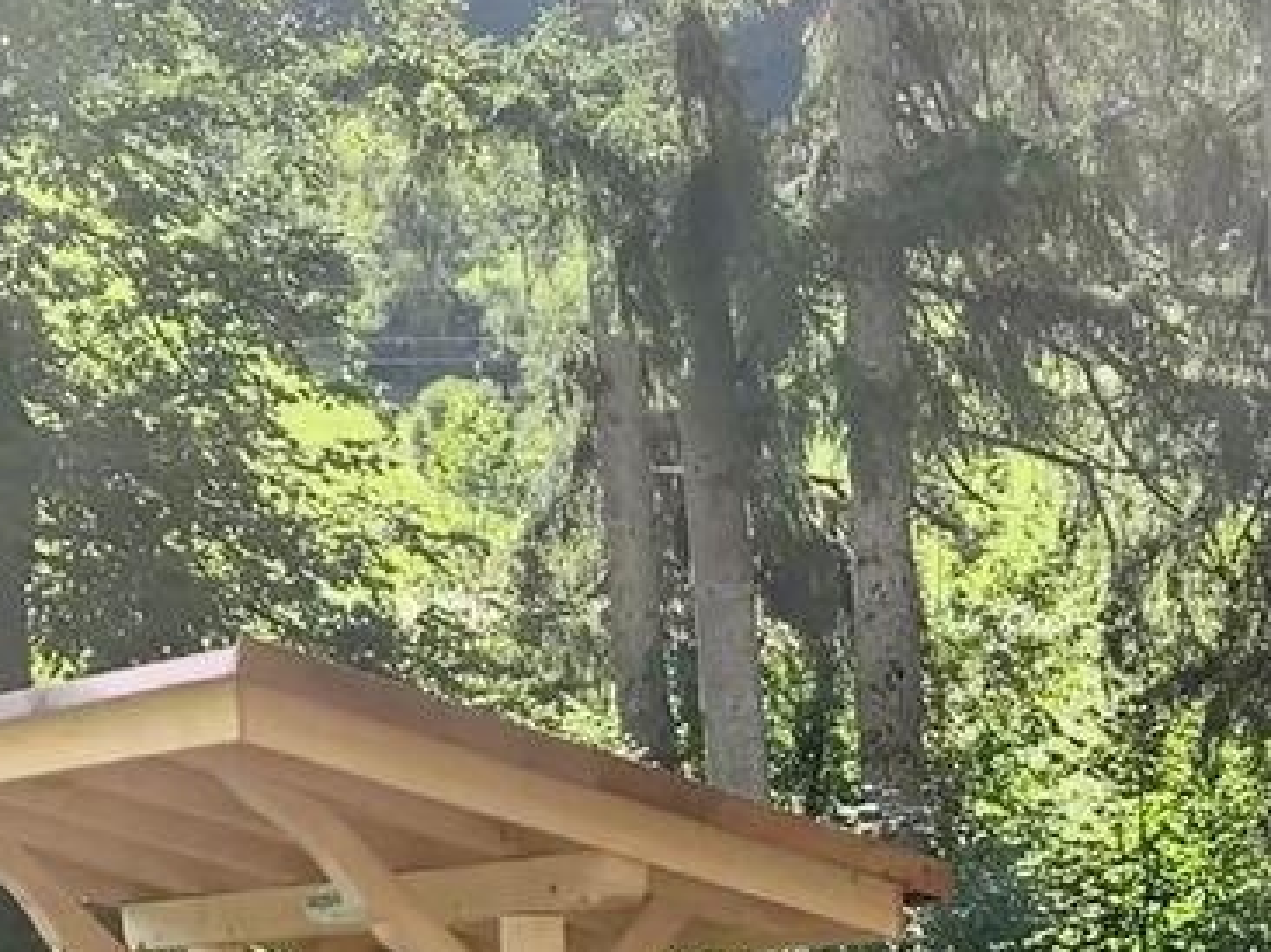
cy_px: 1081
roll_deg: +1.4
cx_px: 1389
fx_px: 3339
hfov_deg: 20.6
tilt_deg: +0.0
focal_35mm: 91
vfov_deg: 15.7
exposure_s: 1/396
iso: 25
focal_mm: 4.25
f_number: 1.8
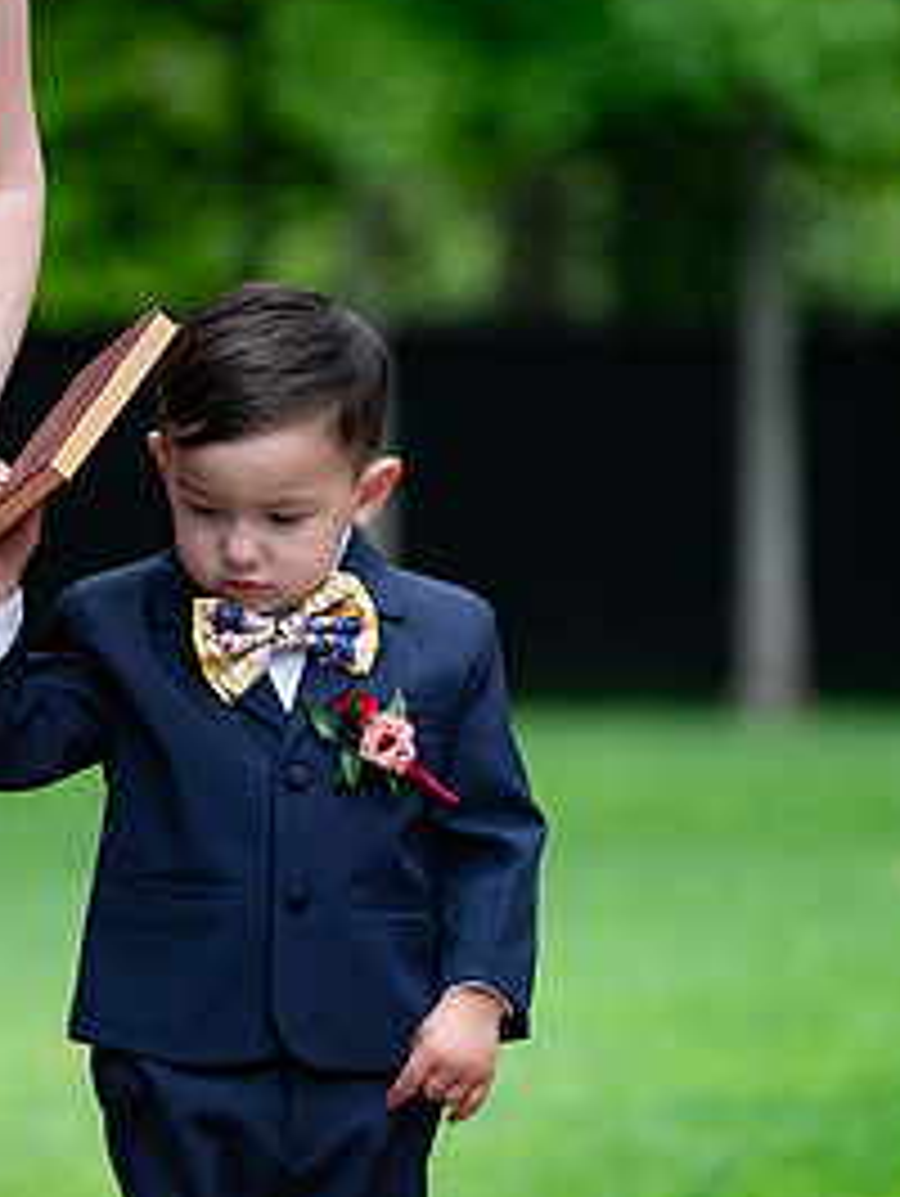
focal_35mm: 315
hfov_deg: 4.7
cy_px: 621
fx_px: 10902
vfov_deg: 6.3
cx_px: 270
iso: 250
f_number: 2.8
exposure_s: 1/200
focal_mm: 129.2
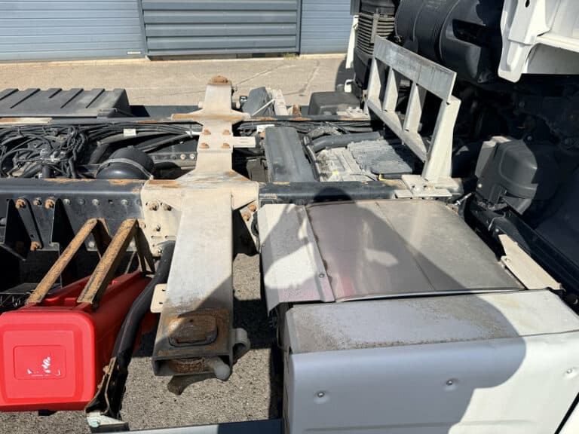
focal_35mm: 24
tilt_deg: -29.3
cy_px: 217
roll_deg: -1.5
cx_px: 290
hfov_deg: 71.6
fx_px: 401
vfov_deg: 56.8
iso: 80
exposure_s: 1/3759
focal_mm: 6.76
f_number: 1.78
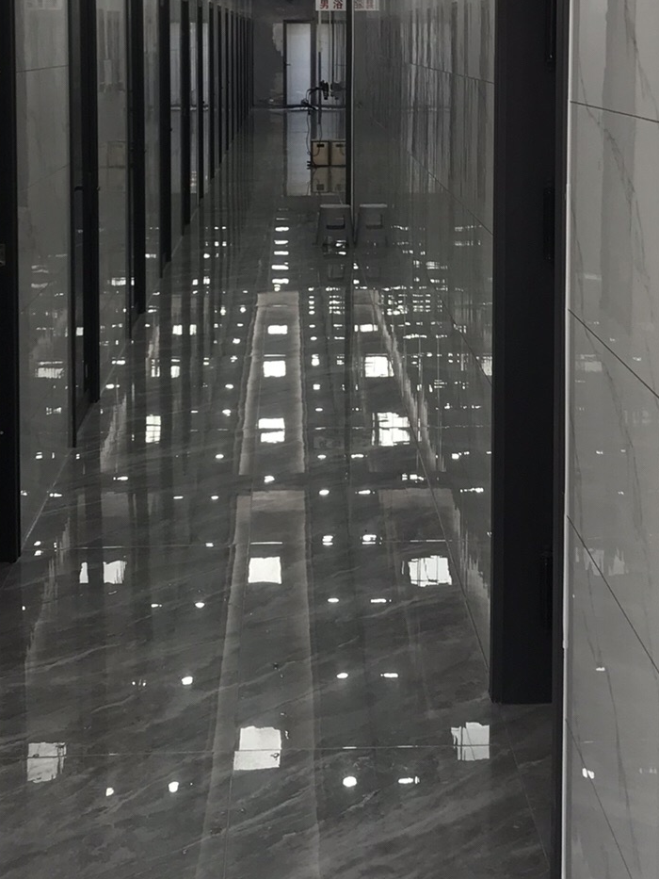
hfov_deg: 24.4
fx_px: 1523
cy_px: 149
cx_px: 376
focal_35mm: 60
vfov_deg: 31.2
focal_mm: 3.99
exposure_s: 1/107
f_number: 1.8
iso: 20
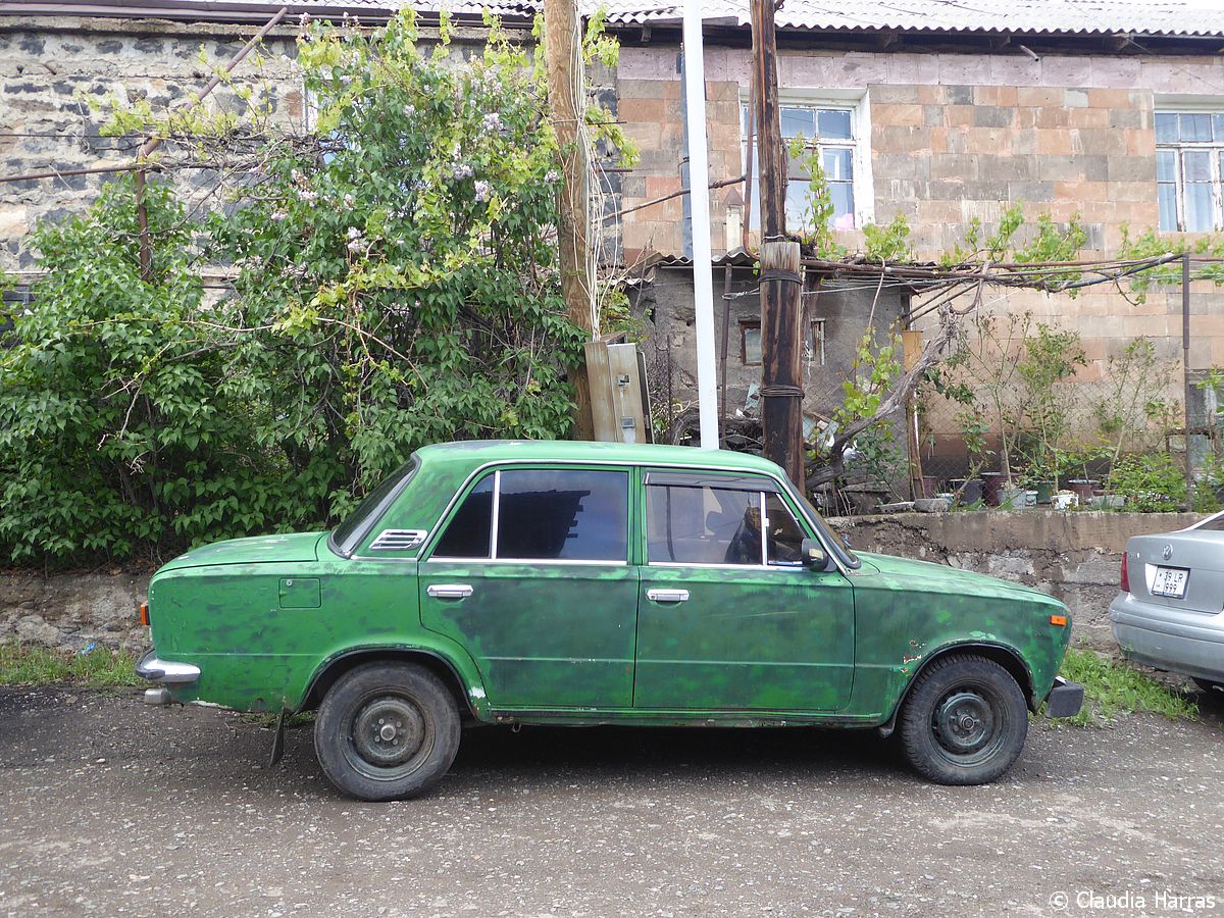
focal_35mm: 32
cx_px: 612
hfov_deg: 56.8
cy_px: 459
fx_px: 1131
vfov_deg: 44.2
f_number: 3.5
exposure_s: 1/125
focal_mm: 5.4
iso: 100
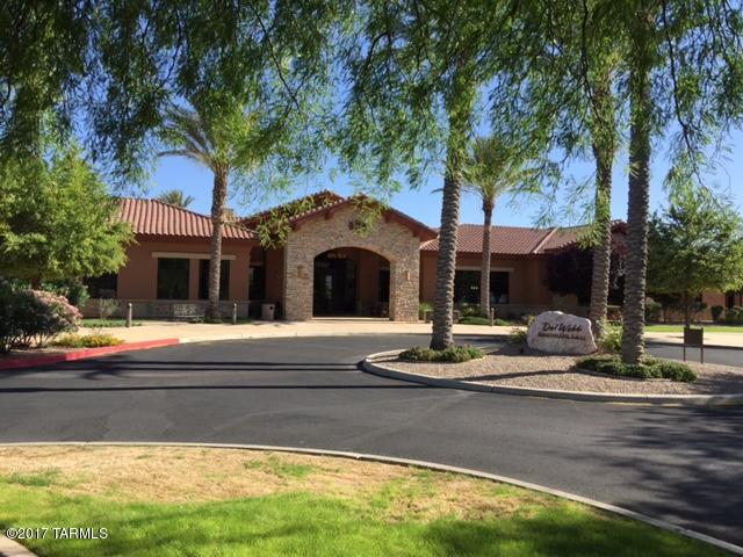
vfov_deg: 48.2
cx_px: 372
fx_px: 622
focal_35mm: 29
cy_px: 278
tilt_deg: +2.4
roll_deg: -1.9
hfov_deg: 61.7
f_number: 2.2
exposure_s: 1/1319
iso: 32
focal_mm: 4.15
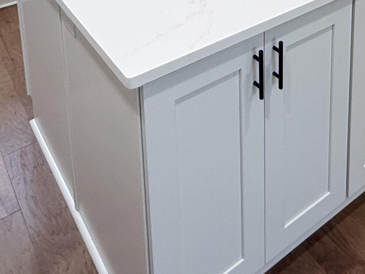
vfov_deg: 23.5
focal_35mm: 48
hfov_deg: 38.6
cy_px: -148
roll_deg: -0.1
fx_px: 506
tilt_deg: -10.5
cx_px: 275
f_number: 2.2
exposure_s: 1/120
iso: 320
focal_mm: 2.22
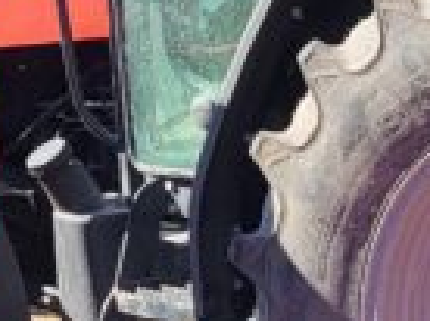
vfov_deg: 7.7
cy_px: 215
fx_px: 2393
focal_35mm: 193
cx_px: 209
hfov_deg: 10.3
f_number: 1.8
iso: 40
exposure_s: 1/955
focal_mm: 5.4
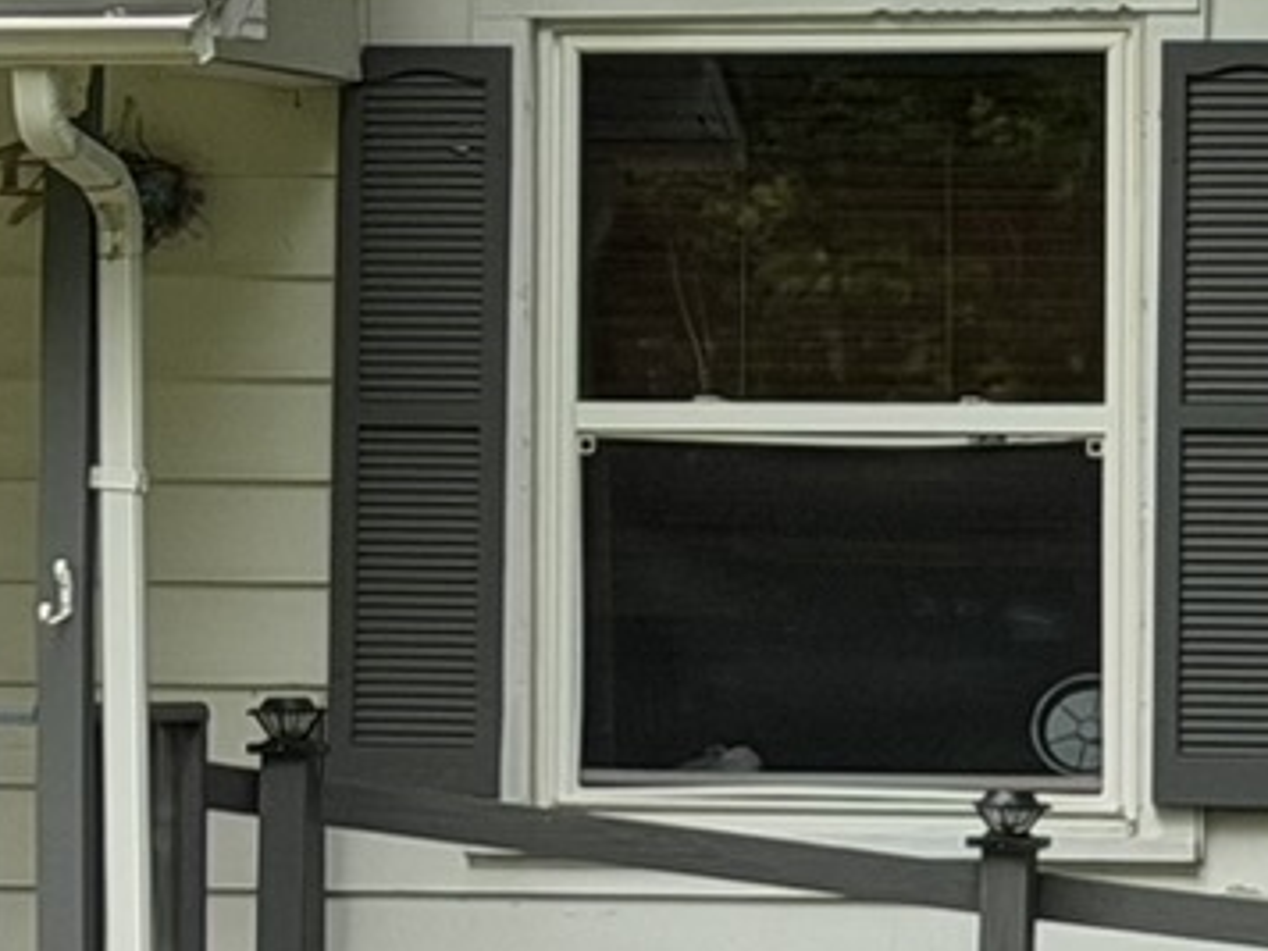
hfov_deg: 7.2
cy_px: 110
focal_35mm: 276
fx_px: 10110
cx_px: 274
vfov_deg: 5.4
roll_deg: -0.4
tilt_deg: +2.5
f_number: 1.78
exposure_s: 1/1242
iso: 64
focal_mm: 6.76
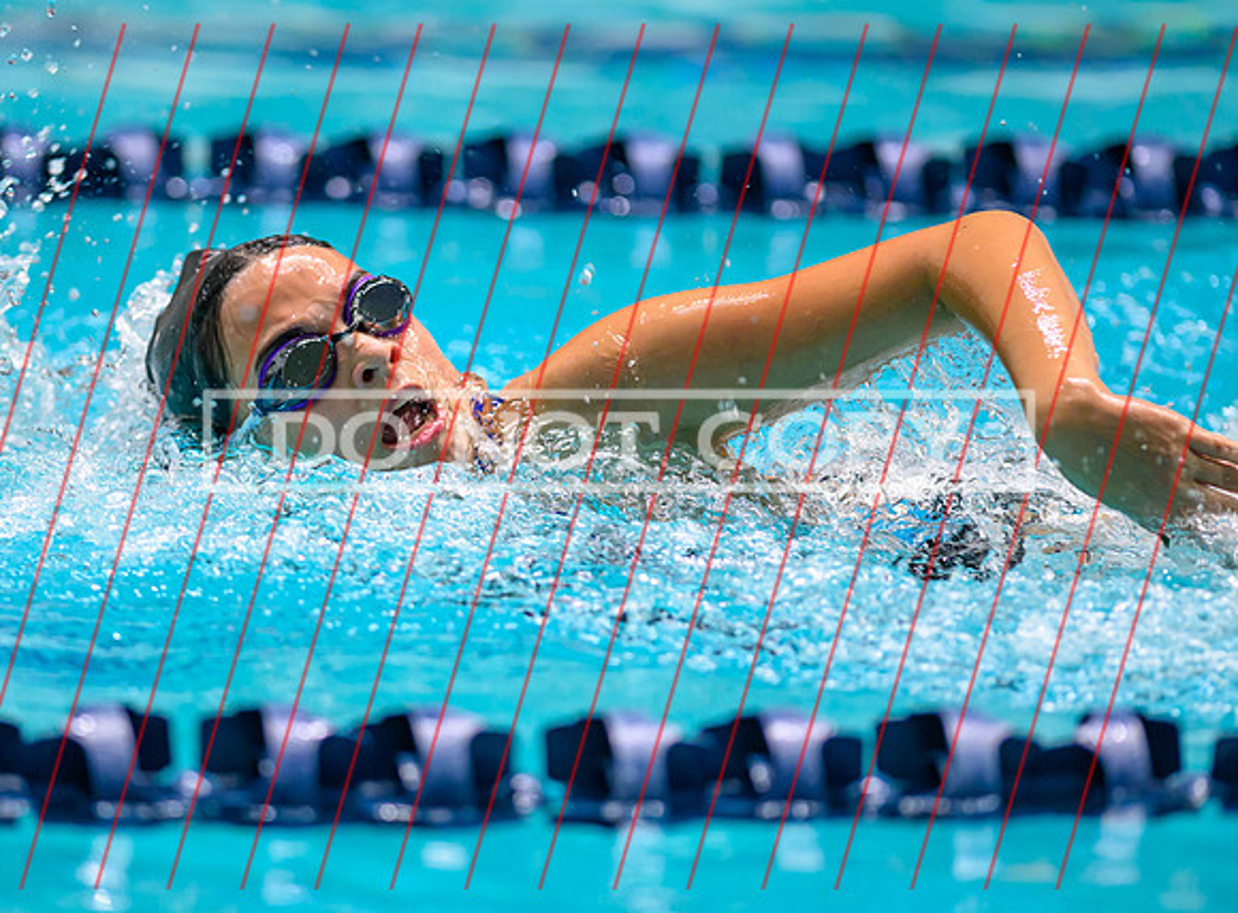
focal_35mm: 419
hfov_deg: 4.8
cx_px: 432
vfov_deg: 3.5
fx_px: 14914
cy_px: 467
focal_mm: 300
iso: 1600
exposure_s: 1/800
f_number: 2.8
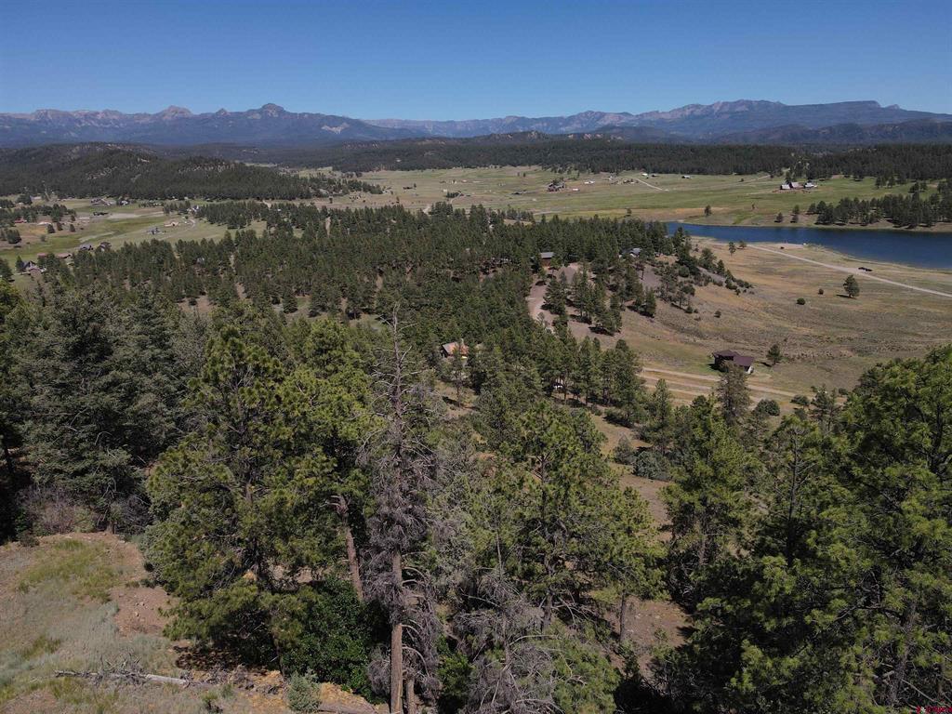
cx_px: 476
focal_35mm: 24
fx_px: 660
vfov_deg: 56.8
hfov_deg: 71.6
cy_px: 357
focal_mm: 4.5
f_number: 2.8
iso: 100
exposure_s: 1/1000
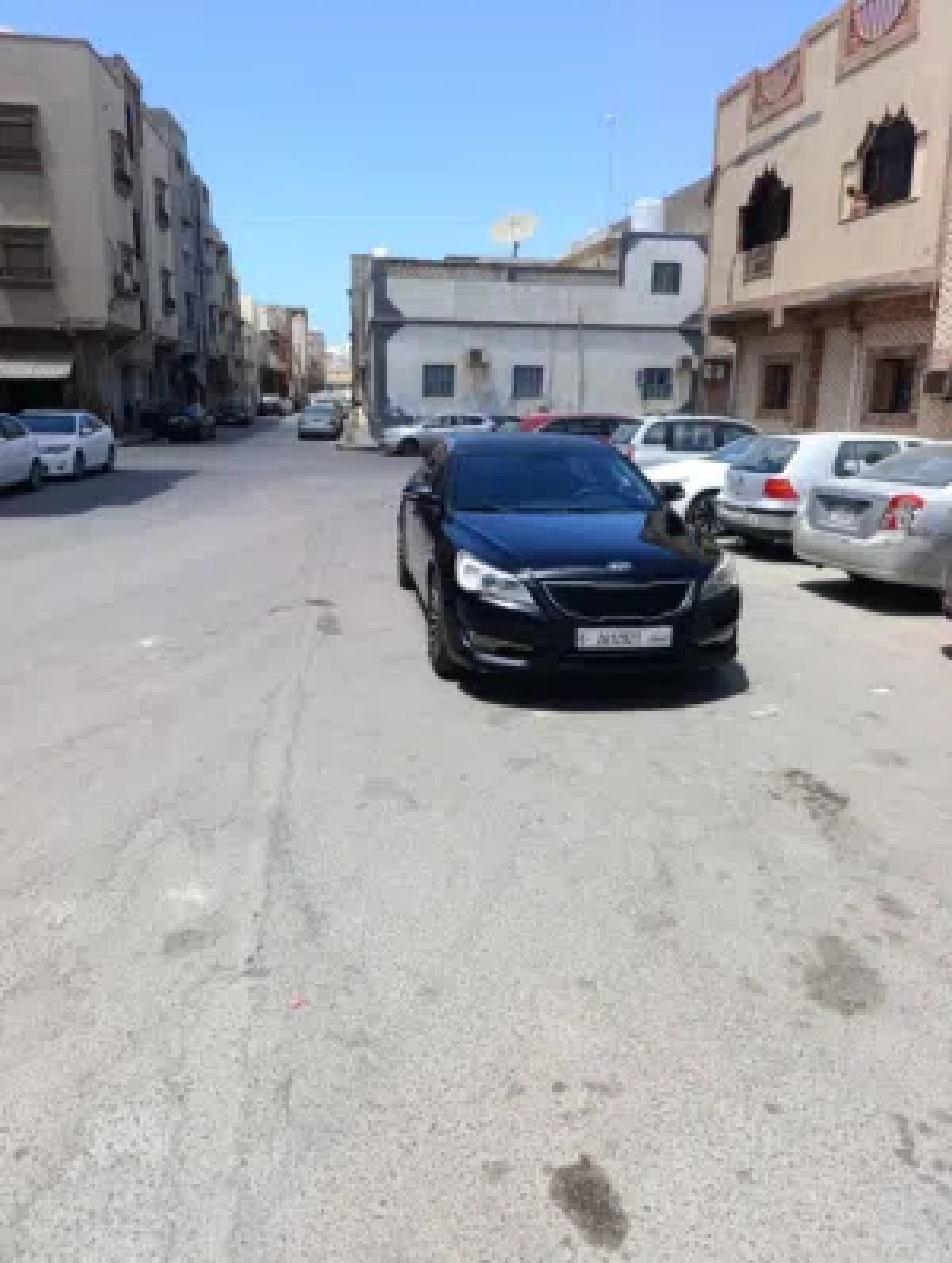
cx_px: 476
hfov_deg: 59.0
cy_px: 632
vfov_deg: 73.8
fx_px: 841
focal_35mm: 23
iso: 50
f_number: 1.6
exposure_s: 1/483
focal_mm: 6.14
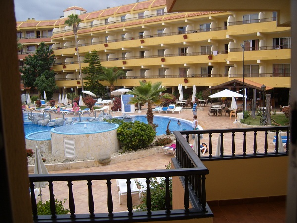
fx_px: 300
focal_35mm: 35
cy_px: 112
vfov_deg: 40.7
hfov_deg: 52.6
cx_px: 148
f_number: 7.1
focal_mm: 7.4
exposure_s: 1/180
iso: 80
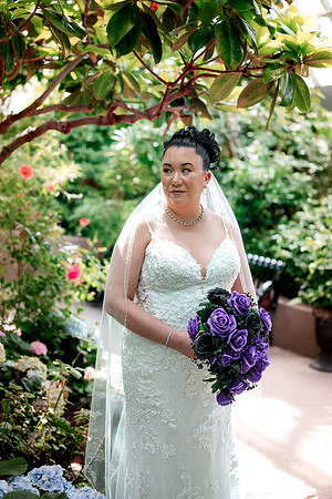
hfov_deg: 27.0
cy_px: 250
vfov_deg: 39.6
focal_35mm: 50
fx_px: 692
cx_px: 166
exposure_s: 1/1000
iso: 320
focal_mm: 50
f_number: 2
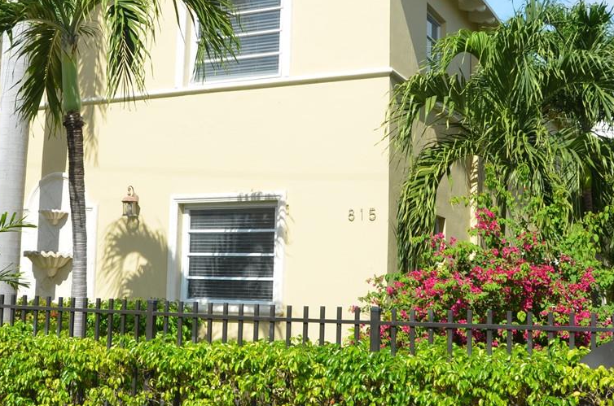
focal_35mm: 52
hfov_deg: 38.1
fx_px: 885
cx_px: 237
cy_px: 187
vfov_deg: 25.9
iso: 100
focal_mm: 24
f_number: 8
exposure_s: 1/250
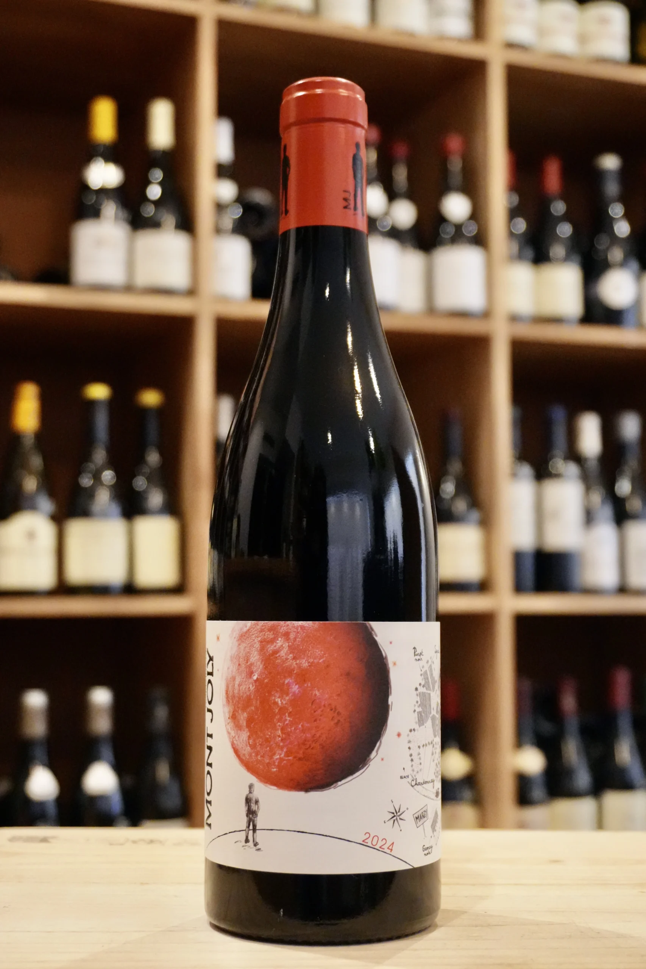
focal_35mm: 50
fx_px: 1333
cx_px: 323
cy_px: 484
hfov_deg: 27.2
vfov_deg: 40.0
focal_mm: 33
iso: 6400
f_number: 5
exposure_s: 1/100
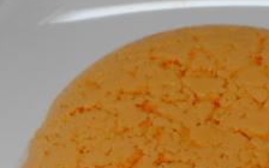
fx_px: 887
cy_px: 263
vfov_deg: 10.4
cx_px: 210
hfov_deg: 17.1
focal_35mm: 121
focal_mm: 4.5
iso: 100
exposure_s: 1/30
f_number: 3.7
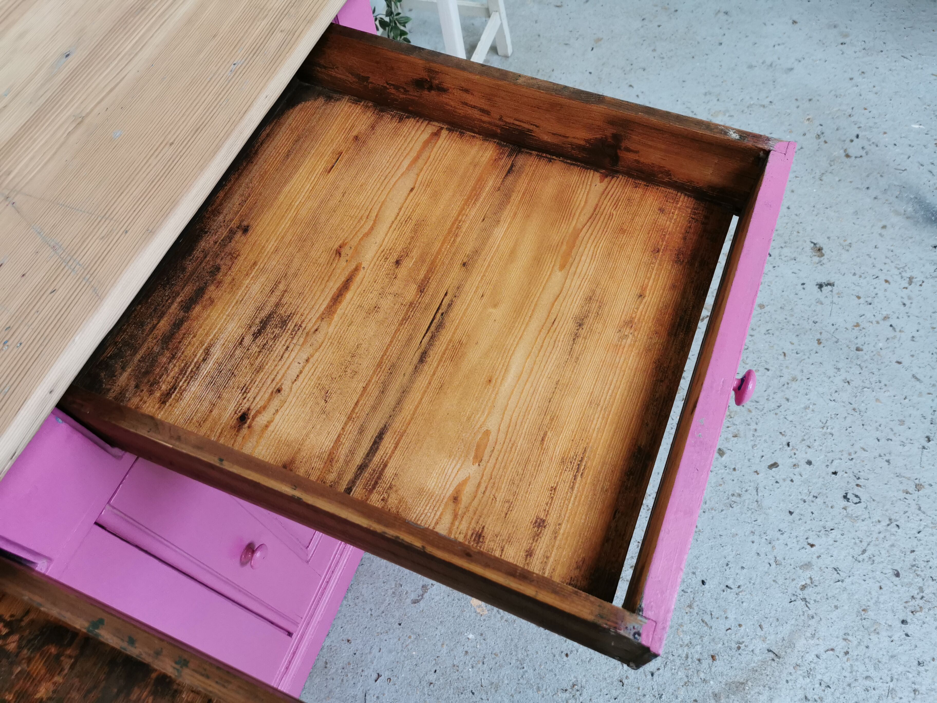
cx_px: 468
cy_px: 352
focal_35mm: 27
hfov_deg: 65.3
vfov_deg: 51.4
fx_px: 731
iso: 160
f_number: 1.8
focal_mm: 5.58
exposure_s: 1/100
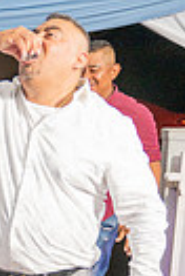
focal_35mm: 106
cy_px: 281
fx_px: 813
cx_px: -223
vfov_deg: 18.7
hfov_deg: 11.3
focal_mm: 24
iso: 250
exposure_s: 1/125
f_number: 2.8
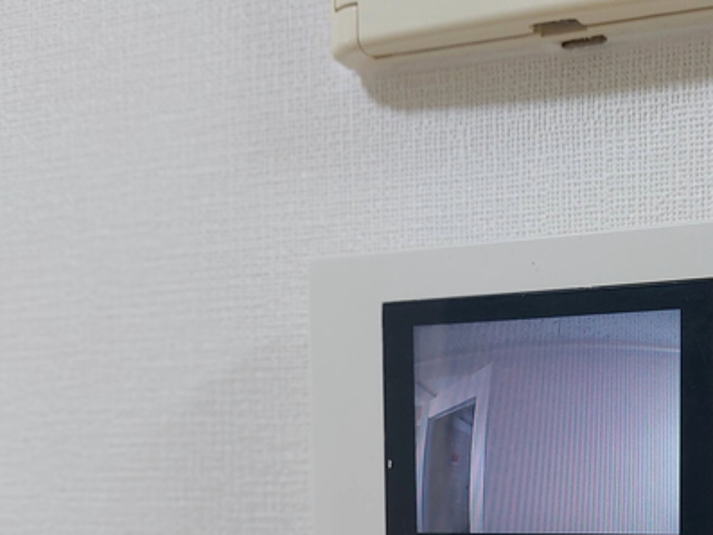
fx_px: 1195
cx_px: 569
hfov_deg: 32.3
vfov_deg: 23.9
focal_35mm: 58
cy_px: 562
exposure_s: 1/24
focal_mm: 5.23
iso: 50
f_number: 1.8
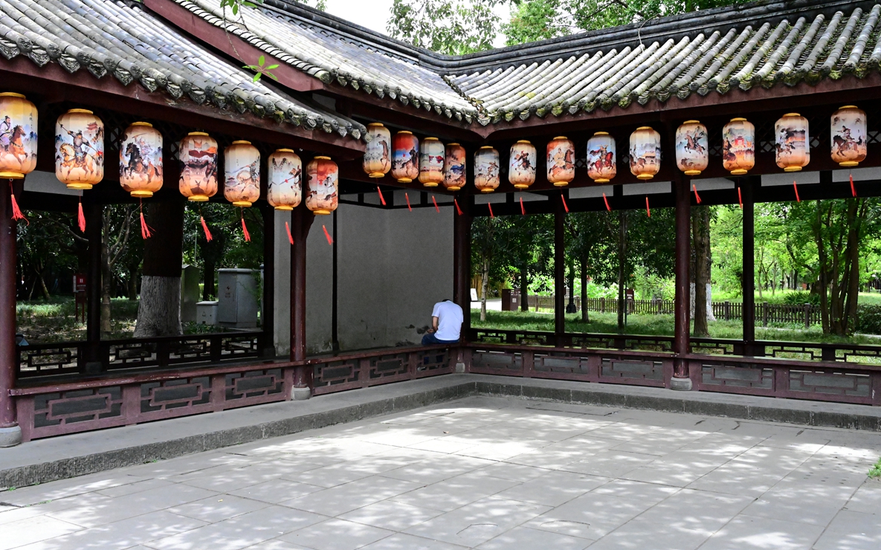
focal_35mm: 33
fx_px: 781
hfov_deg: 58.9
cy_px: 265
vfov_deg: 38.8
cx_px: 438
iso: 12800
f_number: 8
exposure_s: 1/6400
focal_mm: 31.5
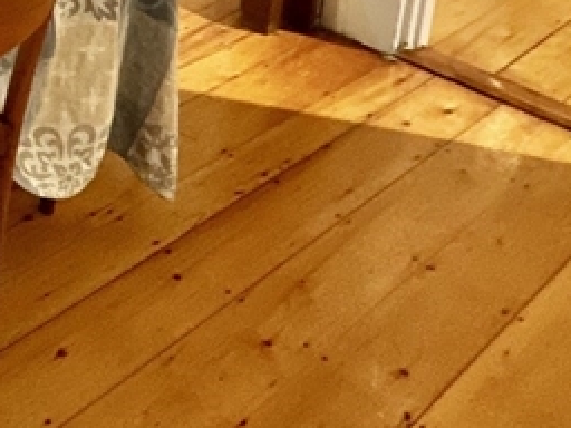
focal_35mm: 56
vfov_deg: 21.0
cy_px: -261
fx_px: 924
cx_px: -254
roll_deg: +0.1
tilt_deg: -11.5
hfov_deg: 26.4
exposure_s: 1/40
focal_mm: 2.22
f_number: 2.2
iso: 500
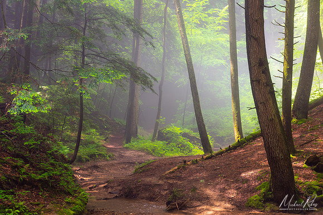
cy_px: 108
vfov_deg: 20.6
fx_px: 592
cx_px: 162
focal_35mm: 66
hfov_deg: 30.5
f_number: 13
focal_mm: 66
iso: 100
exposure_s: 1/3
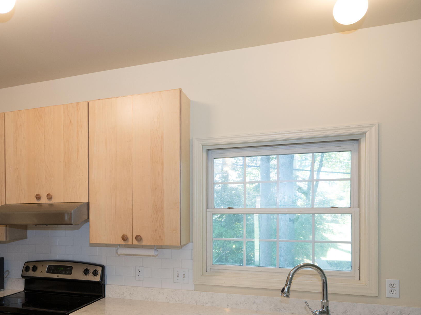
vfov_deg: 42.4
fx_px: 400
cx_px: 93
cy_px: 213
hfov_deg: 52.5
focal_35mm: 33
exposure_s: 1/45
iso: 800
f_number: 5.6
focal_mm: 18.5
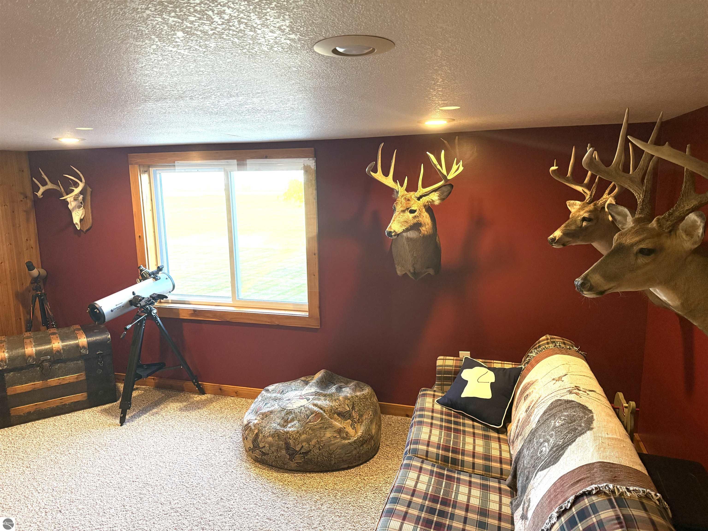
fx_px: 491
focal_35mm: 24
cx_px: 354
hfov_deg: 71.6
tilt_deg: -8.8
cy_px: 266
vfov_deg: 56.8
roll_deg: +0.6
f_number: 1.78
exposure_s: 1/120
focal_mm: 6.76
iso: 400
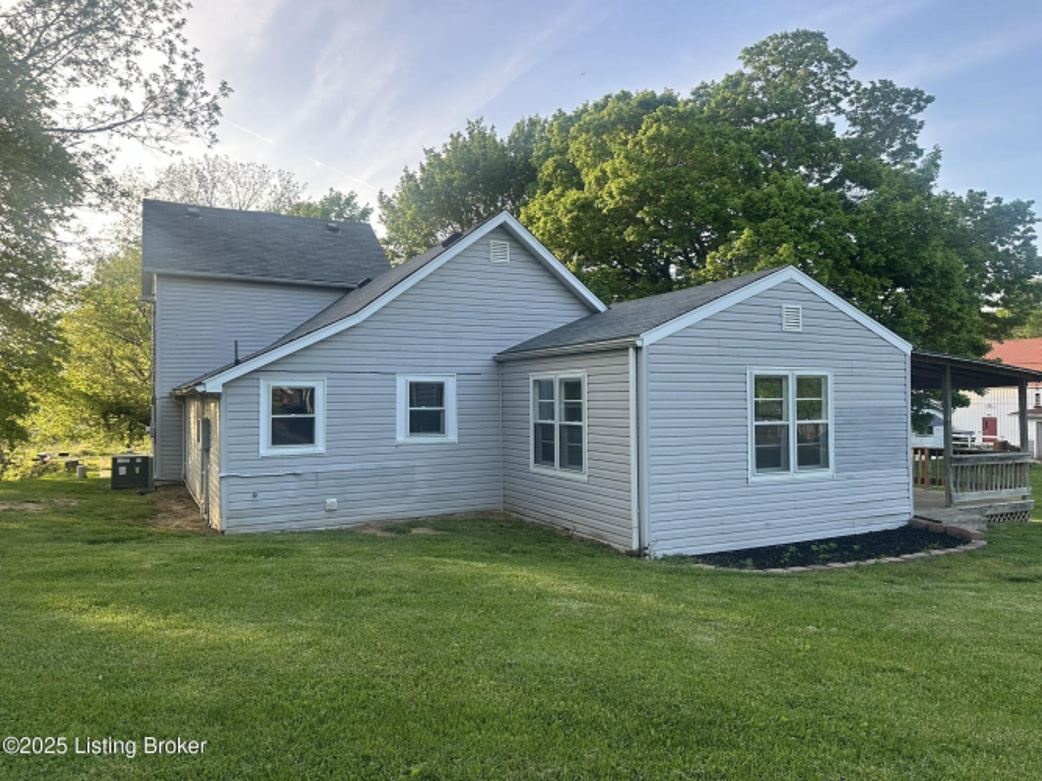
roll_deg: -0.1
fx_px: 722
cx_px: 521
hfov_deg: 71.6
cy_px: 390
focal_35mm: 24
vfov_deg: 56.8
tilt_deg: +0.9
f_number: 1.78
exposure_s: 1/498
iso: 80
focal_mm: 6.86
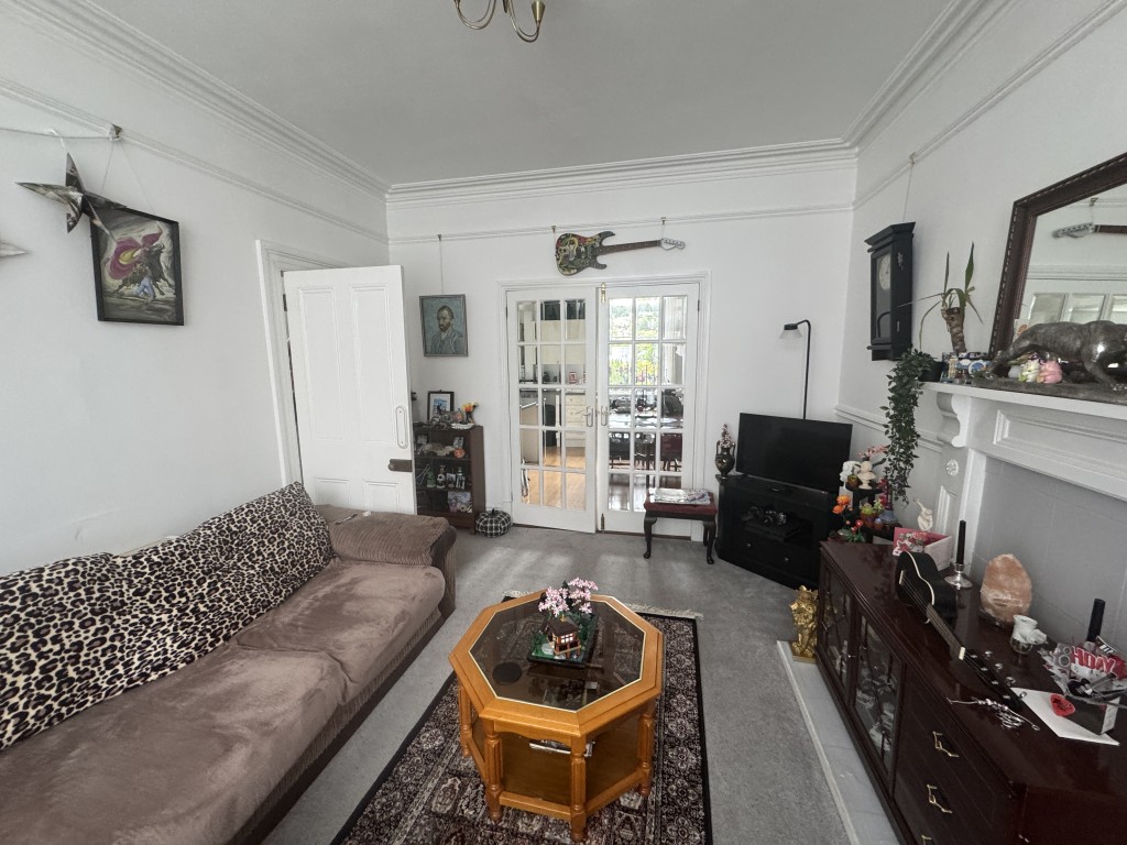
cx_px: 564
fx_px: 456
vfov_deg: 85.7
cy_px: 422
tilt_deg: -4.0
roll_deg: +0.4
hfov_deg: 102.1
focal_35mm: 14
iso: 250
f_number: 2.2
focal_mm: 2.22
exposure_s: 1/99
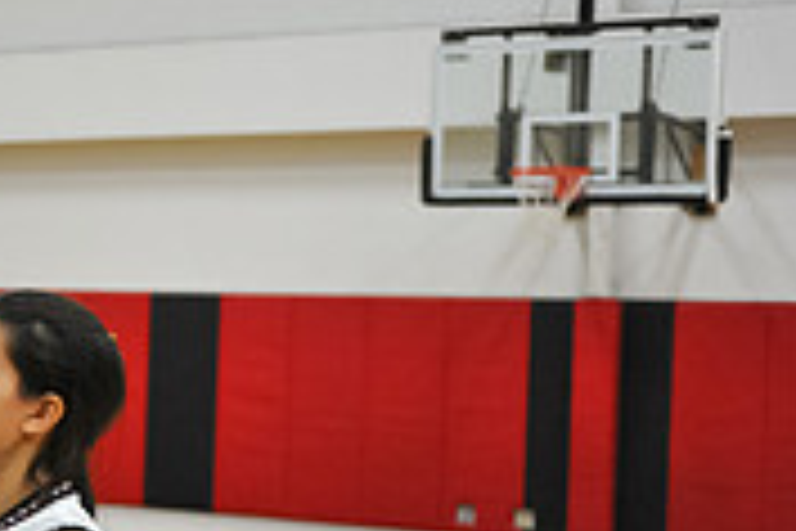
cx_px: -382
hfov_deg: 19.0
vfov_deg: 14.4
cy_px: 328
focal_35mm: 95
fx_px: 2100
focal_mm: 29
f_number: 2.8
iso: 2500
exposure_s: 1/500
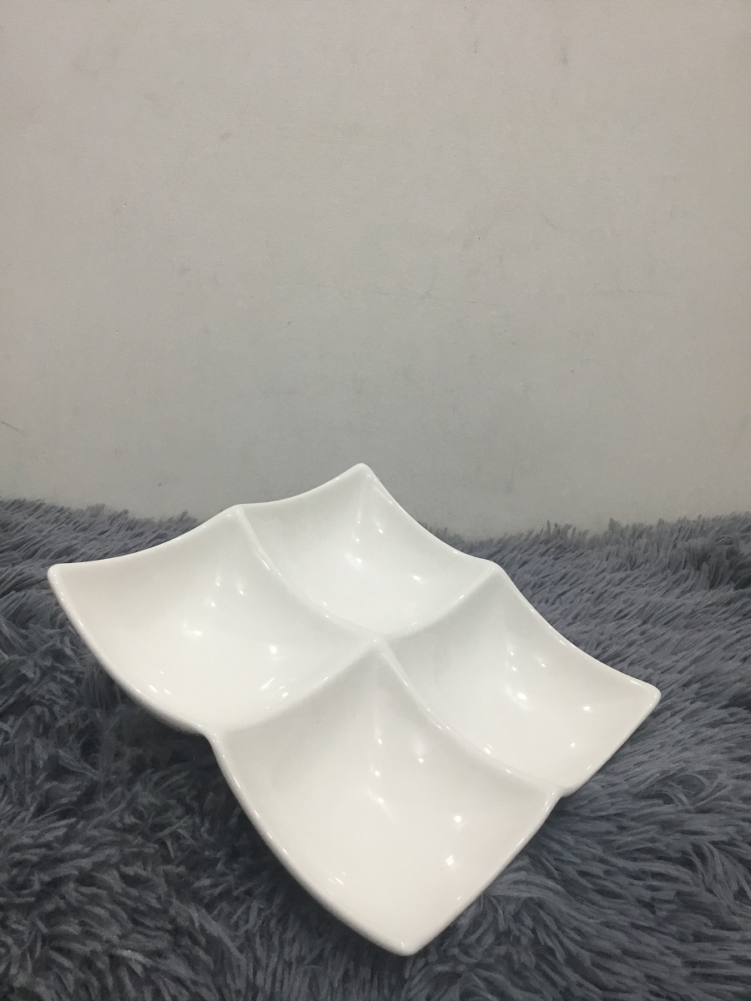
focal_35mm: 31
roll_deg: -0.2
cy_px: 500
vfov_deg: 58.4
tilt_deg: -14.2
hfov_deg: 45.4
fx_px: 897
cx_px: 376
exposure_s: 1/33
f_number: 2.4
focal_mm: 3.3
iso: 50
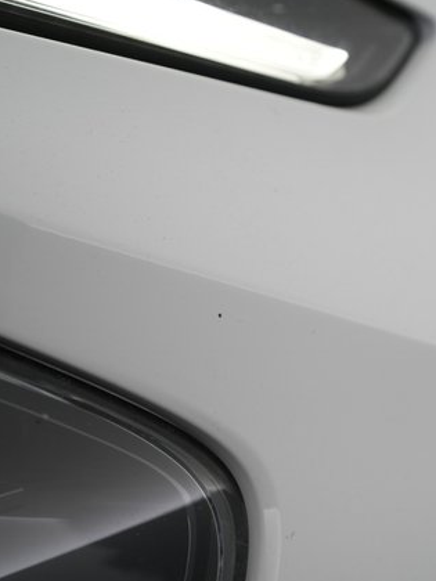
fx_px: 689
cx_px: 285
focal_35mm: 41
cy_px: 288
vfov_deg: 45.8
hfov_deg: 34.9
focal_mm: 28
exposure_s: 1/100
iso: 1000
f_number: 4.5
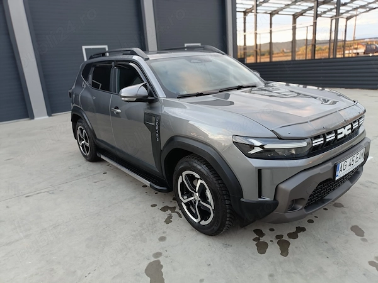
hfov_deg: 69.4
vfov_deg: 54.9
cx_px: 189
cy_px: 142
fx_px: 273
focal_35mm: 25
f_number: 3.2
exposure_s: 1/50
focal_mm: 4.7
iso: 320
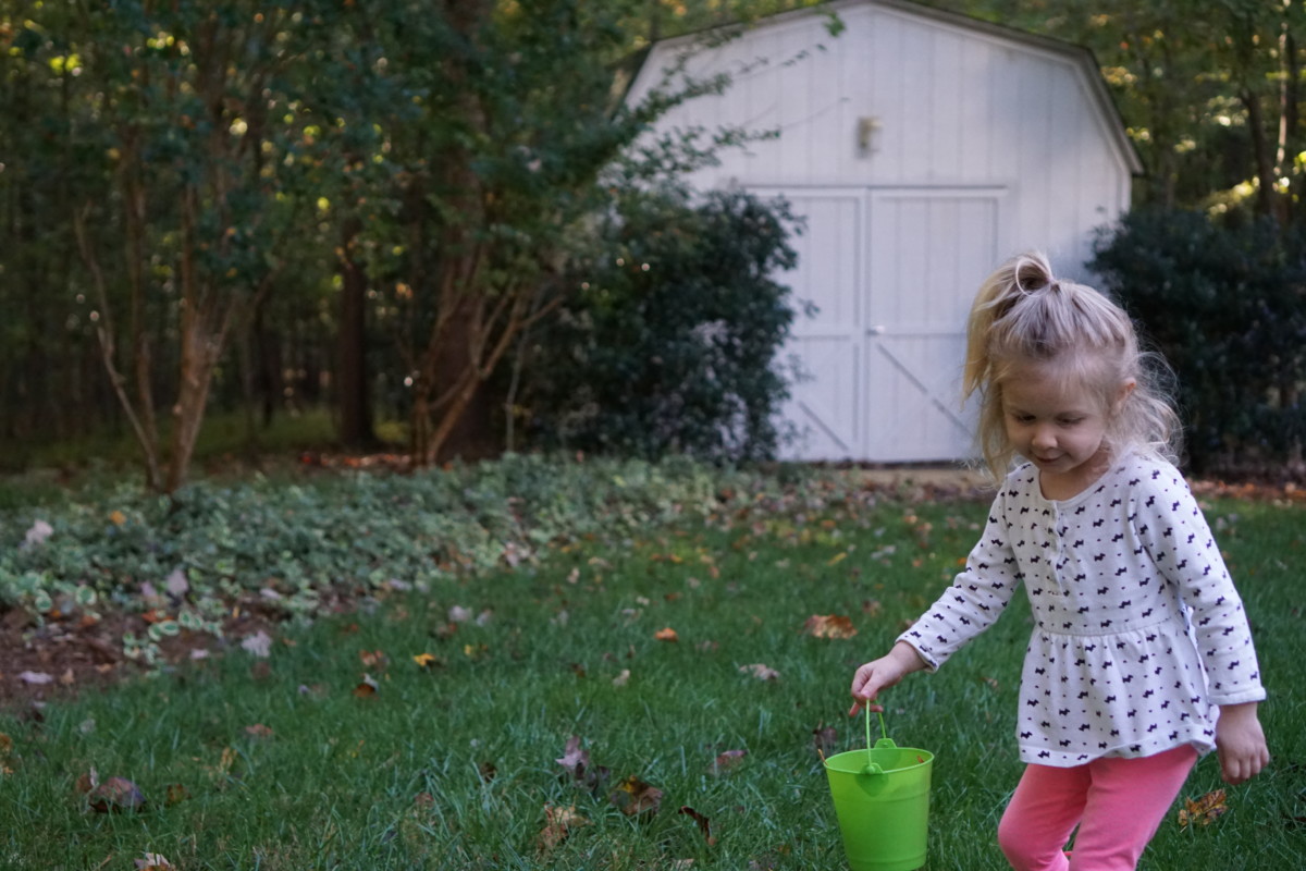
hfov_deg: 37.9
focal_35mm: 52
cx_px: 653
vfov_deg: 25.8
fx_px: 1904
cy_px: 436
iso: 2000
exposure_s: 1/1250
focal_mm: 35
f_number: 2.8
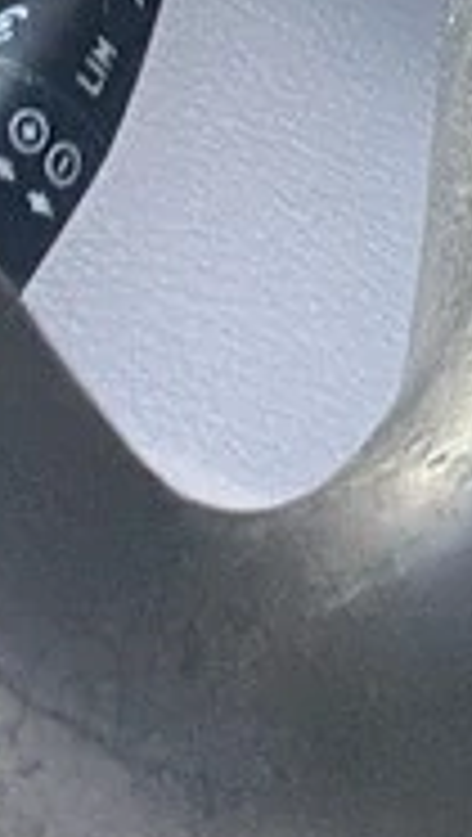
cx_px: 1497
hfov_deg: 5.6
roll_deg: +35.9
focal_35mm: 203
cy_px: -1386
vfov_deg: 9.2
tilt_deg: -30.3
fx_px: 4504
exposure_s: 1/87
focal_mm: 4.25
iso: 125
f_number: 1.8
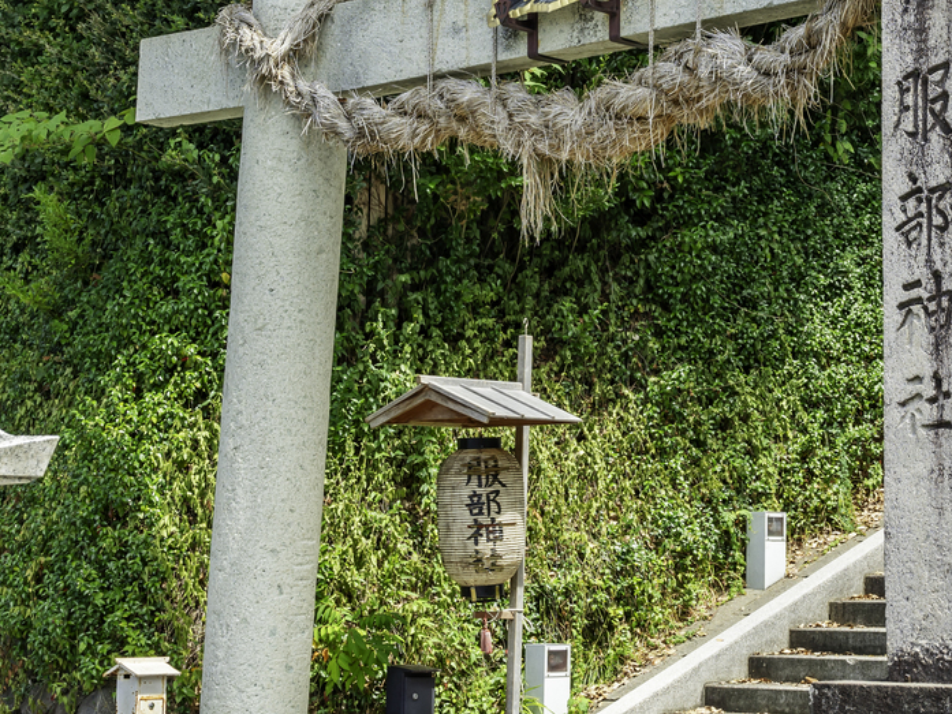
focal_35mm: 80
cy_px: -23
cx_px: 751
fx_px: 2201
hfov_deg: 24.1
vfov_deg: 17.9
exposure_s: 1/160
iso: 160
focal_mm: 29
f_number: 8
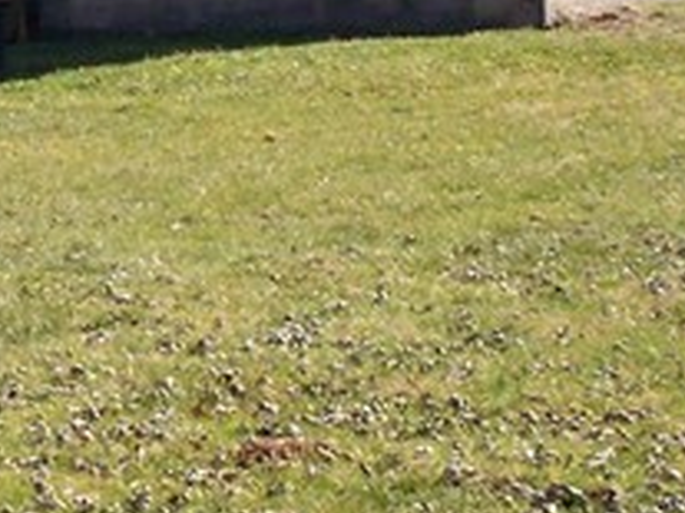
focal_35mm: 178
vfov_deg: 8.2
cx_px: -222
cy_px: -113
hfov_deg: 10.8
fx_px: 3520
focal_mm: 6
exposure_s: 1/395
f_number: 4.5
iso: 100
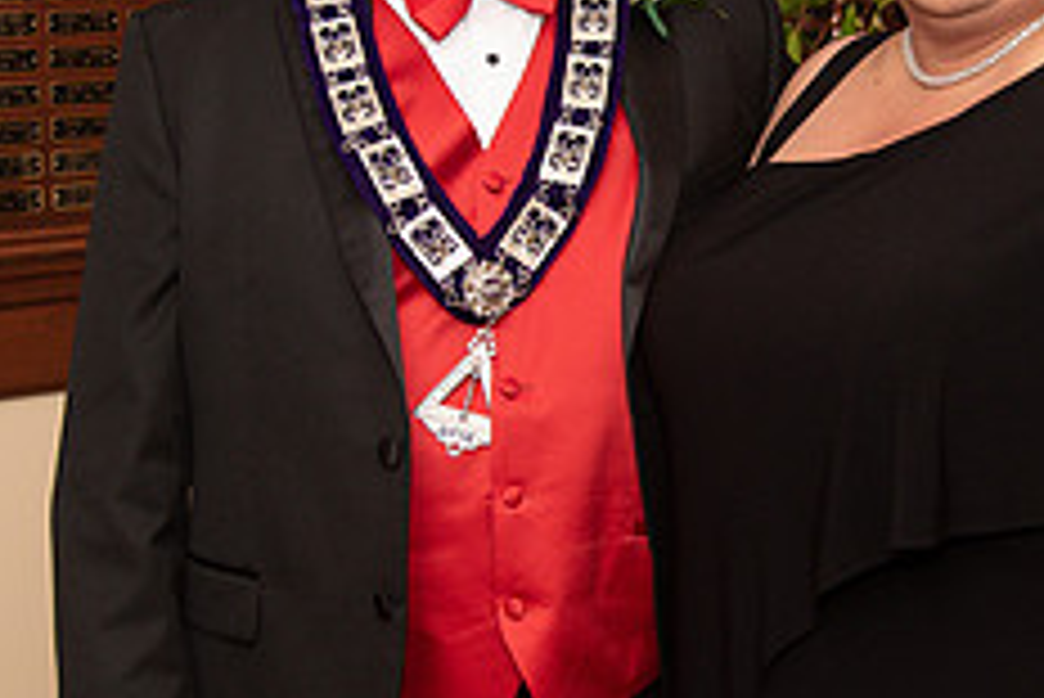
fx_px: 2466
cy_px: 205
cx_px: 778
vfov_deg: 16.0
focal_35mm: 85
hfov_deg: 23.7
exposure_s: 1/200
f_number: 4
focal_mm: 34
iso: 800
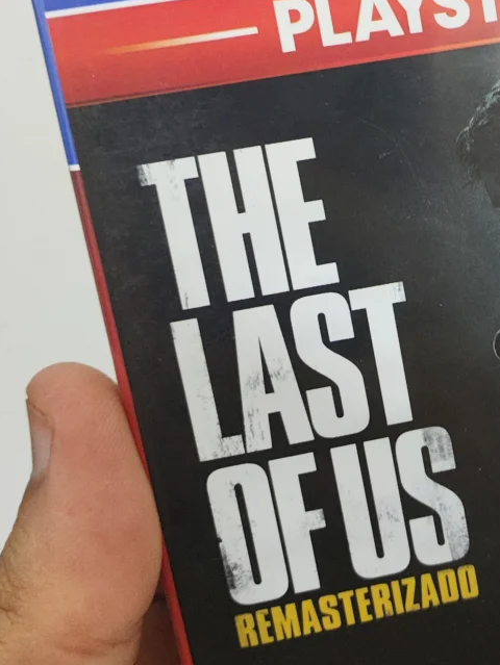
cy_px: 231
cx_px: 574
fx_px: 1154
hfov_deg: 22.8
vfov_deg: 31.9
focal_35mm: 60
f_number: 1.8
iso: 1048
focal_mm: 4.68
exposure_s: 1/24
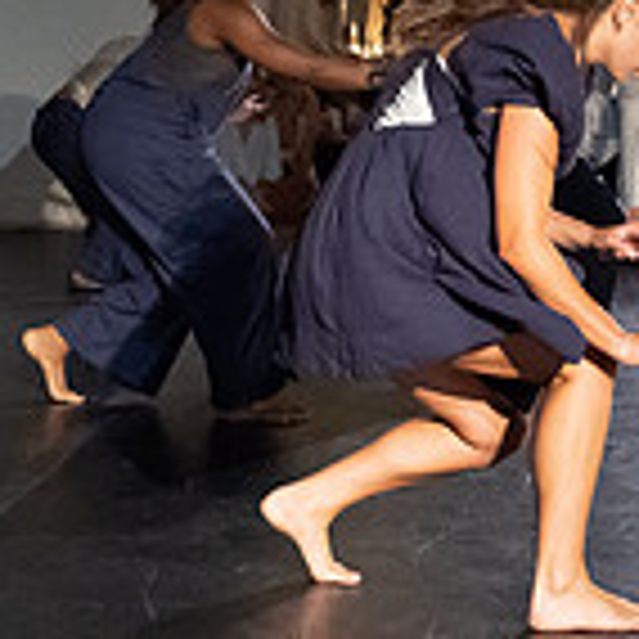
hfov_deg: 15.8
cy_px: 138
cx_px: 221
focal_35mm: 110
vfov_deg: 15.7
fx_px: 2297
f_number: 4
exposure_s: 1/400
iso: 6400
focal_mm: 28
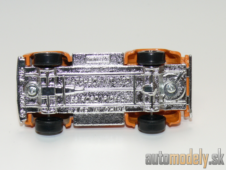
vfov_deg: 15.9
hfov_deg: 21.1
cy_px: 85
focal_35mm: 93
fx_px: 607
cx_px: 113
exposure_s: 1/30
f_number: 4
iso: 100
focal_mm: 12.8
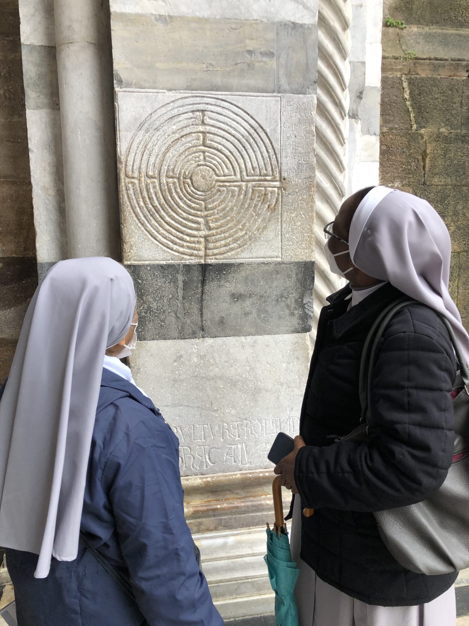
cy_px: 313
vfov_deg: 63.4
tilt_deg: -7.1
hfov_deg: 49.7
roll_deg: +1.2
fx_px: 506
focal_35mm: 28
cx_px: 234
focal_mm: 3.99
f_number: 1.8
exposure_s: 1/40
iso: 25
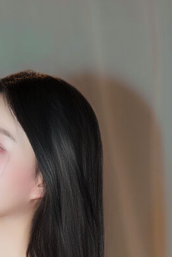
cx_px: -3
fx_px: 2422
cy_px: 337
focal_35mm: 338
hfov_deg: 4.1
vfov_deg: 6.1
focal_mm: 75
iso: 500
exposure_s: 1/80
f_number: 2.8
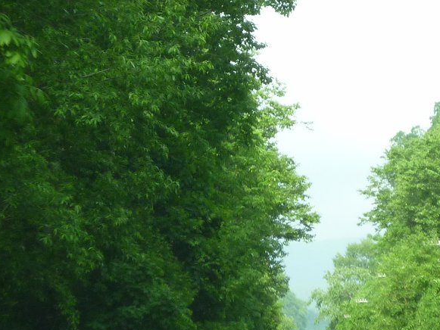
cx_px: 320
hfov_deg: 10.3
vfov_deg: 7.7
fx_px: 2441
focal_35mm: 192
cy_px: 279
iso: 160
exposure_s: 1/125
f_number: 4.9
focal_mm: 12.2
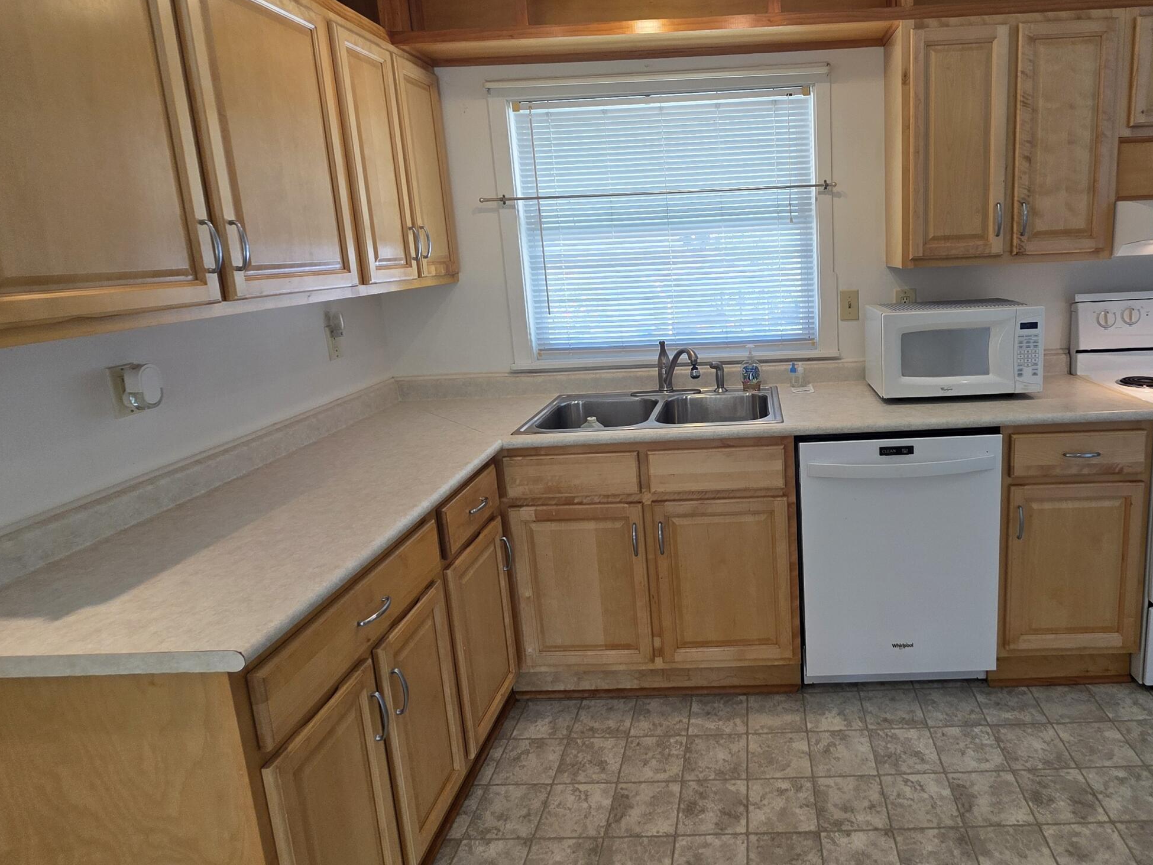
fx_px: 666
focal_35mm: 20
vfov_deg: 65.8
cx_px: 731
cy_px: 387
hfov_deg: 80.0
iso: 64
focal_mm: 2.2
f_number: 1.9
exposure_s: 1/120
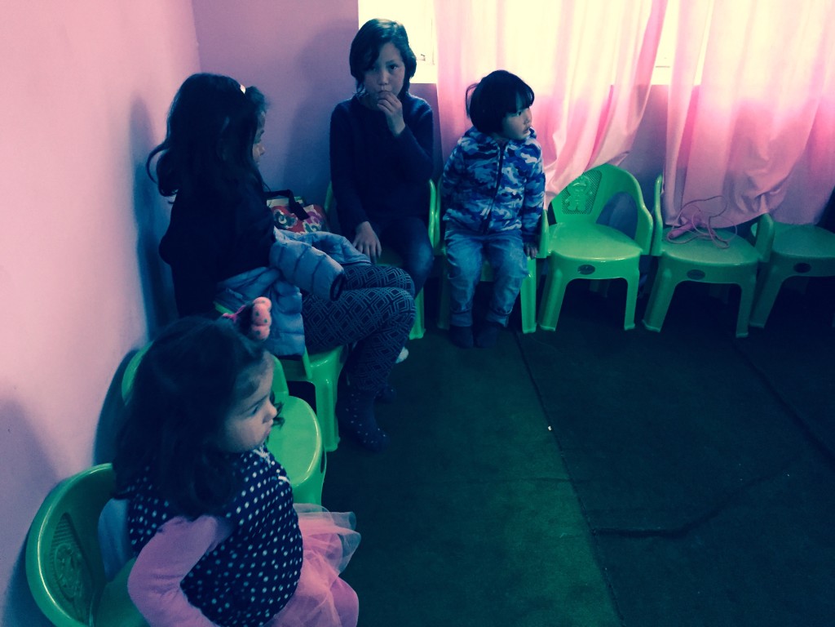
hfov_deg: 61.7
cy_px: 314
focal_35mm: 29
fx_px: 700
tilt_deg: -32.5
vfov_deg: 48.2
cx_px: 418
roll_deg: -0.4
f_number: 2.2
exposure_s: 1/15
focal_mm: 4.15
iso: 320
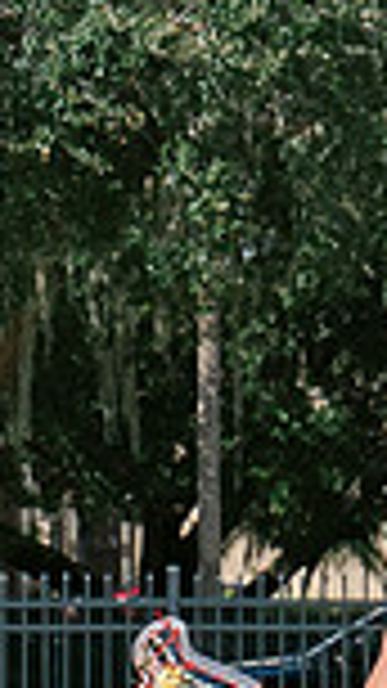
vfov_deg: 3.1
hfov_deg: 1.8
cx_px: 1499
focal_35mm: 686
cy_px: 884
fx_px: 12522
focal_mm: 70
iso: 250
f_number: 5.6
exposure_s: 1/1000
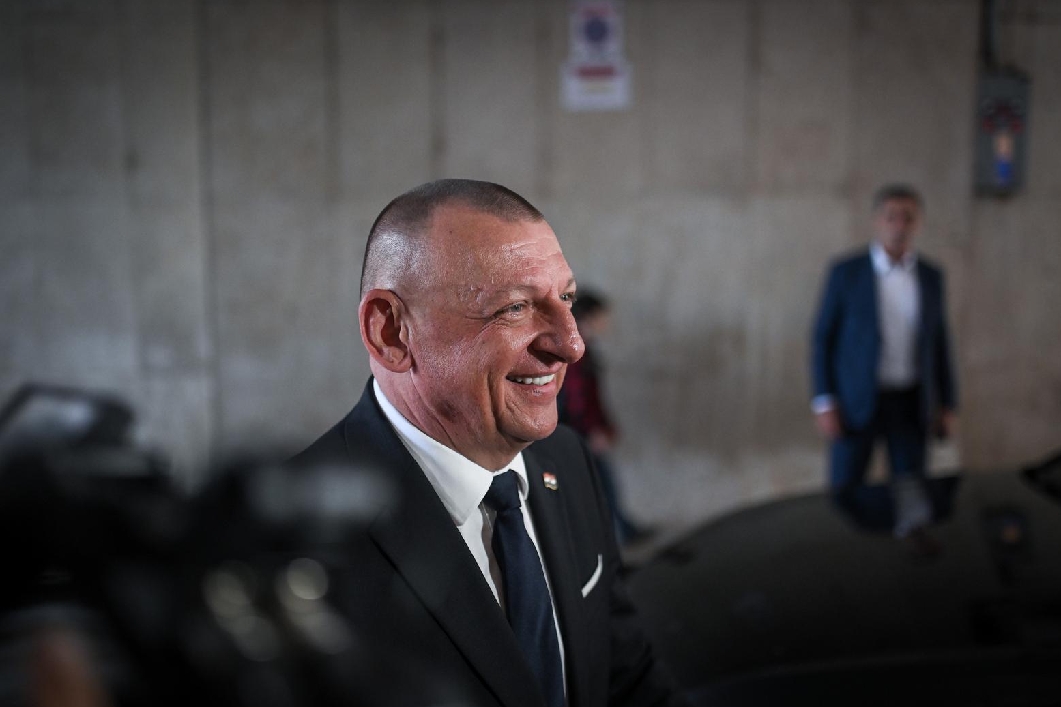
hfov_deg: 53.1
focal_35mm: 36
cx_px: 523
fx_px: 1061
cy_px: 360
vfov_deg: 36.9
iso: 1250
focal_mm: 35
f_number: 1.4
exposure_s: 1/1000
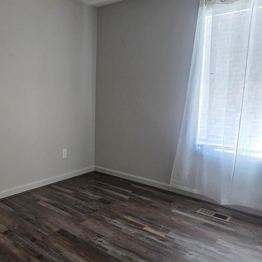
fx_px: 248
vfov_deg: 55.5
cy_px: 119
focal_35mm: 29
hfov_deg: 52.4
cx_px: 56
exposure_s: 1/60
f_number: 2.2
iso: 320
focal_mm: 2.2
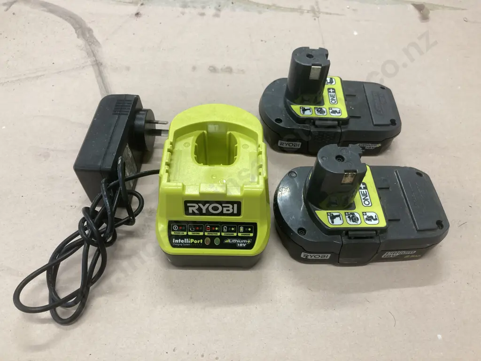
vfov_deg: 49.7
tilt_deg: -51.6
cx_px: 240
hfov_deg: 63.4
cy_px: 180
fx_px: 389
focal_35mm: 28
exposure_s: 1/50
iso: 64
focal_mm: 3.99
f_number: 1.8
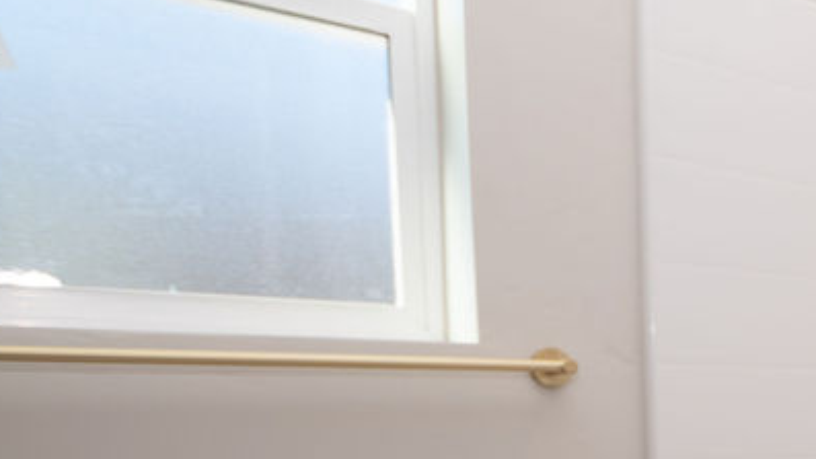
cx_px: 1005
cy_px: 489
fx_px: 887
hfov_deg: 36.5
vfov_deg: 26.9
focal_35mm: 41
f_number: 4
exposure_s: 1/200
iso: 100
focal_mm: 10
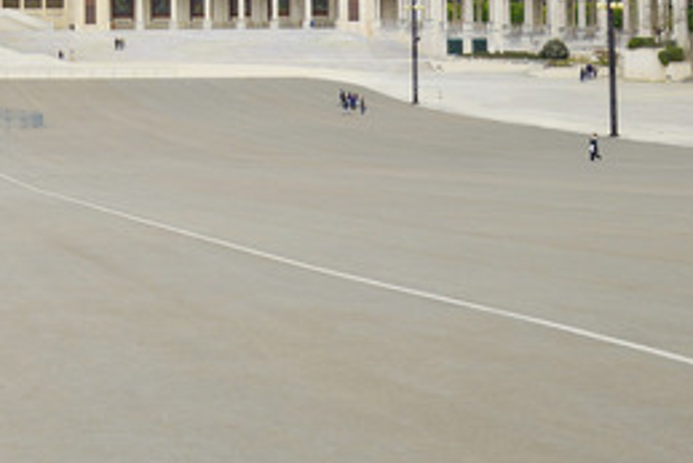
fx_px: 2022
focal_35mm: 105
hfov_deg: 18.6
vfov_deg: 12.7
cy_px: -99
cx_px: -107
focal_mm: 34
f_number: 5
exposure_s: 1/500
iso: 100
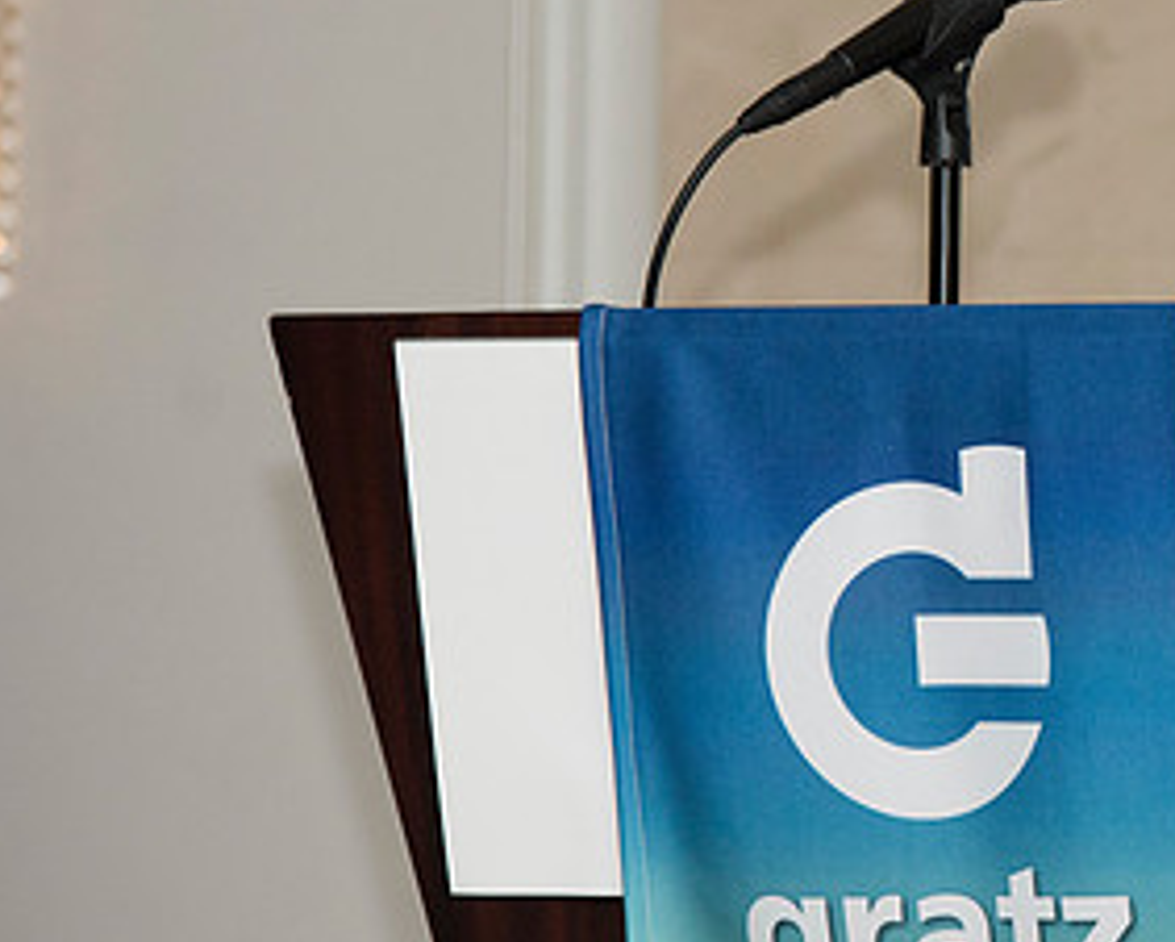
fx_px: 15973
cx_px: 1607
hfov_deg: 4.2
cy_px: 331
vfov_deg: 3.4
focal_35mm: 459
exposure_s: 1/125
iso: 1600
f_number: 5.6
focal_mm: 175
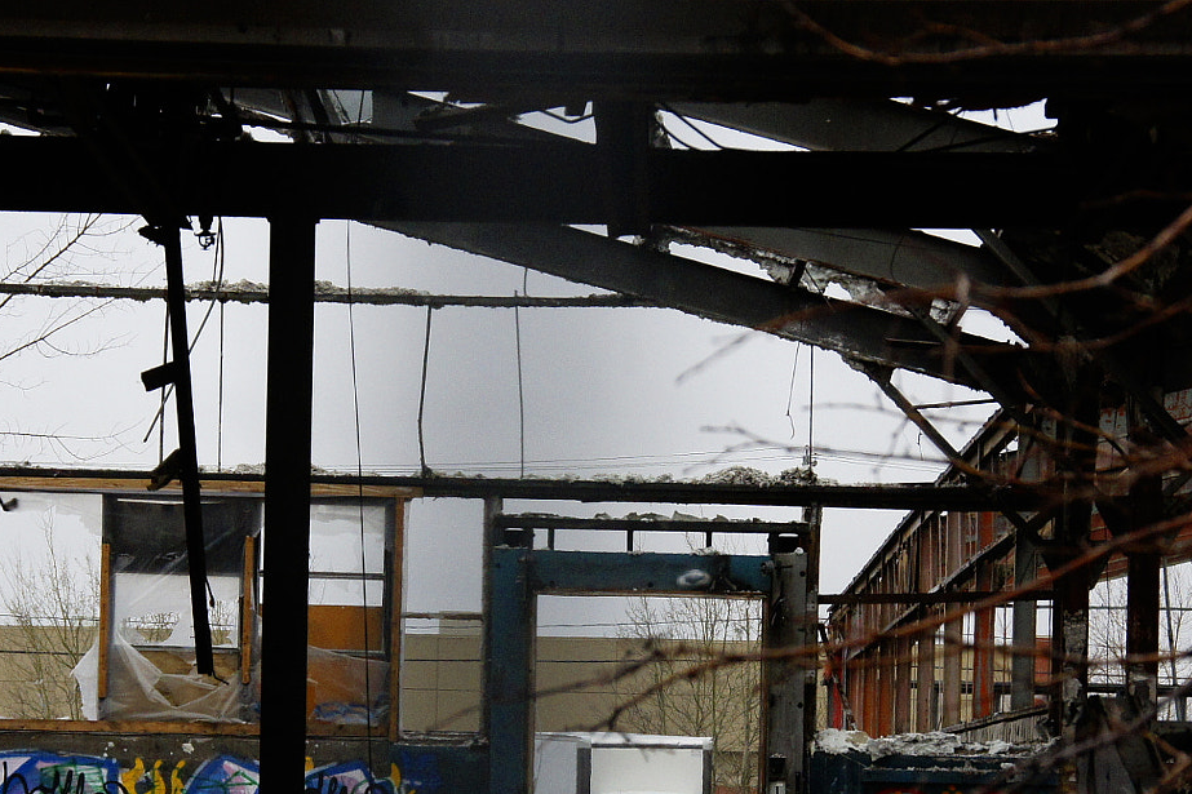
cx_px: 520
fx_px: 6025
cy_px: 625
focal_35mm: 182
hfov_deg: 11.3
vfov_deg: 7.5
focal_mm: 70
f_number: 7.1
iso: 800
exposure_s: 1/1250
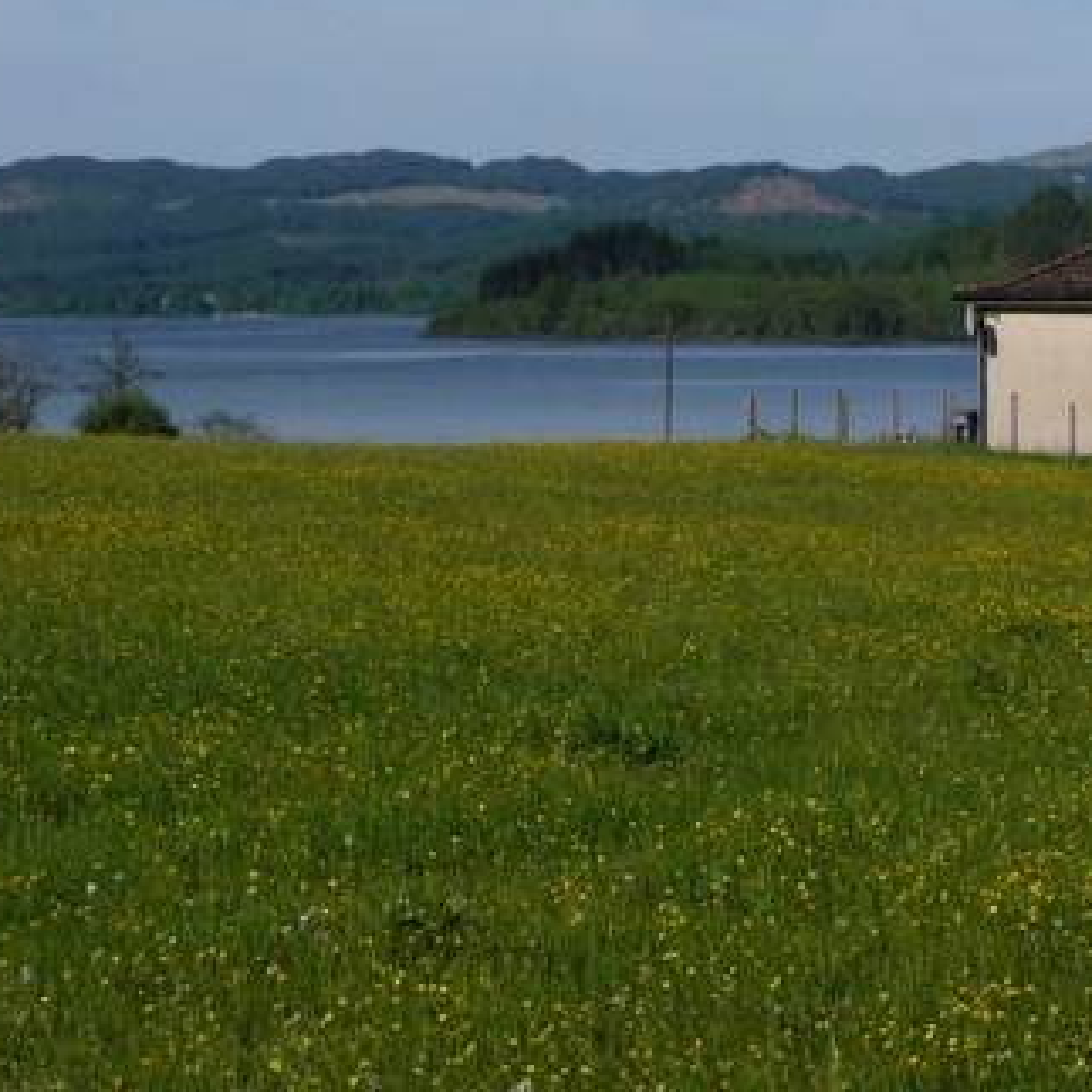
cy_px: 105
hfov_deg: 13.7
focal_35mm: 127
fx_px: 4533
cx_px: 869
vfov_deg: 13.6
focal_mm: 9.8
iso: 100
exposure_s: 1/1000
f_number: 4.4
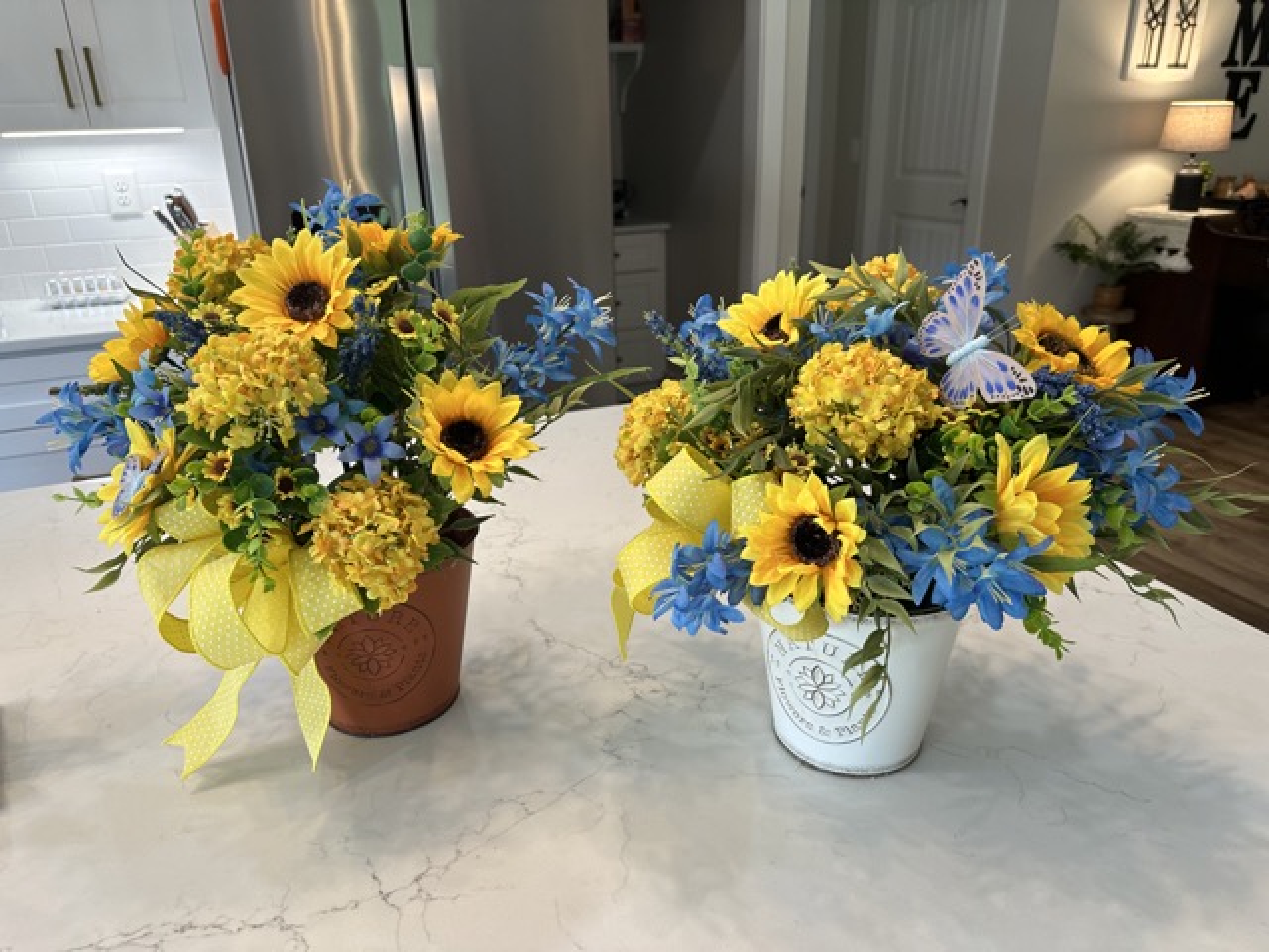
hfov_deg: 71.6
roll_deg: +1.0
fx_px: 880
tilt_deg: -21.1
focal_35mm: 24
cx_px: 634
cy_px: 476
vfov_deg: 56.8
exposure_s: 1/120
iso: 160
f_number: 1.78
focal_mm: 6.86
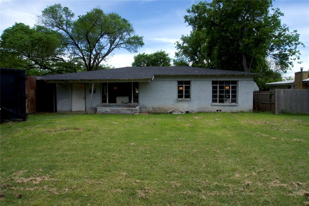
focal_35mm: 24
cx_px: 154
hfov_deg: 73.8
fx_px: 206
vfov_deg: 53.1
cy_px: 103
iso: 100
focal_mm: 16
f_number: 22
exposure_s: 1/30
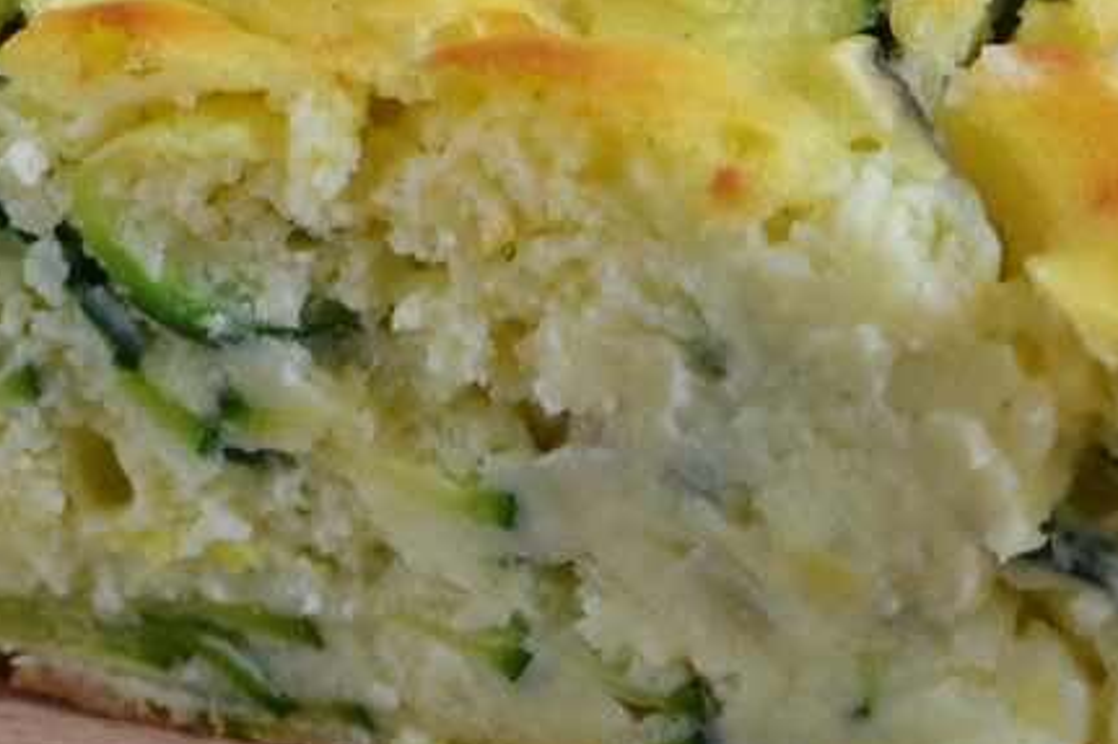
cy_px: -8
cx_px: 436
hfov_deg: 3.7
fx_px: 17439
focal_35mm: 562
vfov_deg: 2.4
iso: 400
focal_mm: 105
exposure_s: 1/50
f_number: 5.6
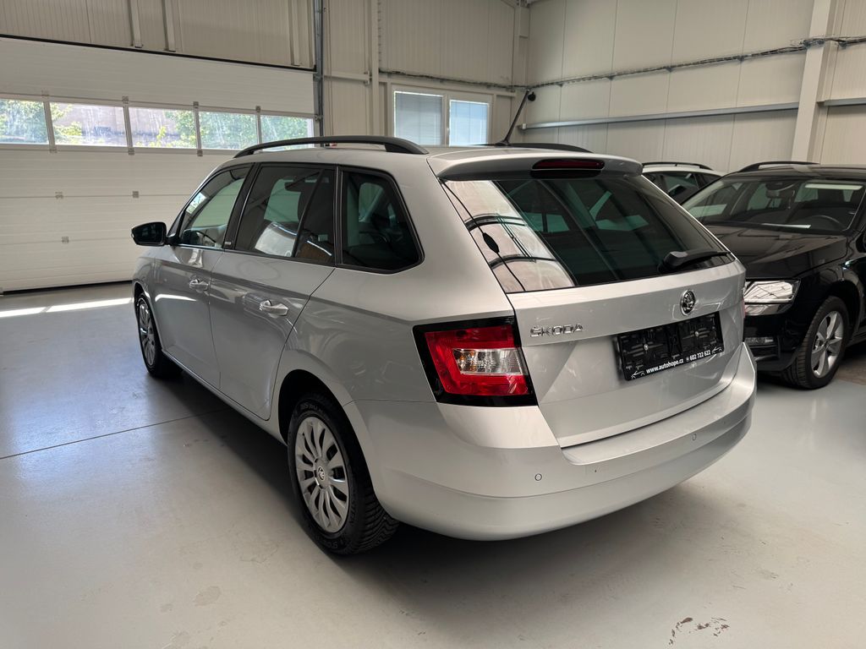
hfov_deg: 71.6
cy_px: 324
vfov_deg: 56.8
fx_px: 600
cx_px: 433
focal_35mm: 24
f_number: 1.78
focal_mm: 6.76
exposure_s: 1/121
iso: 64
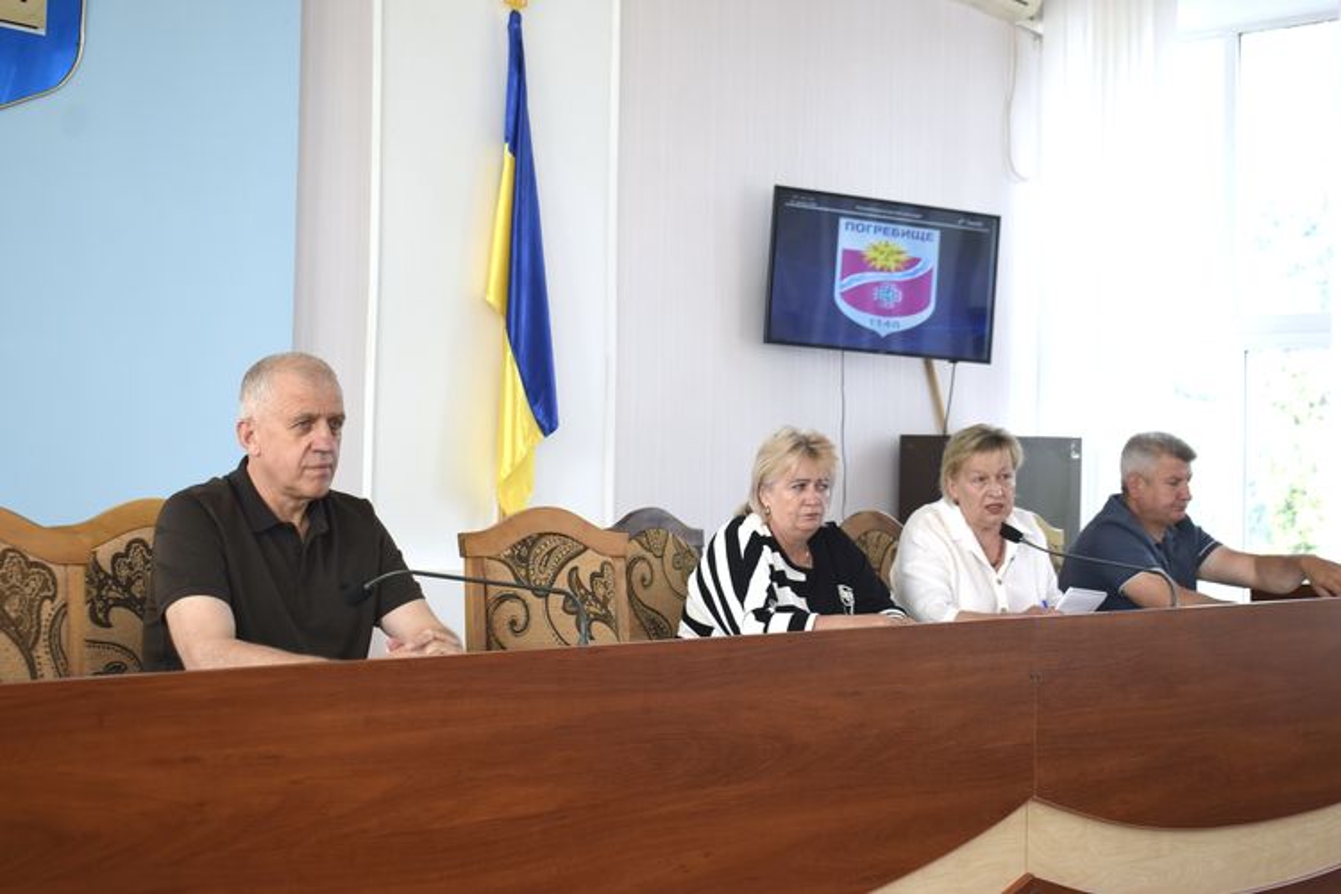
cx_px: 670
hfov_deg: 38.9
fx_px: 1900
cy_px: 447
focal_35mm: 51
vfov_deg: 26.5
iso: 400
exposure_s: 1/125
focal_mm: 34
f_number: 5.6
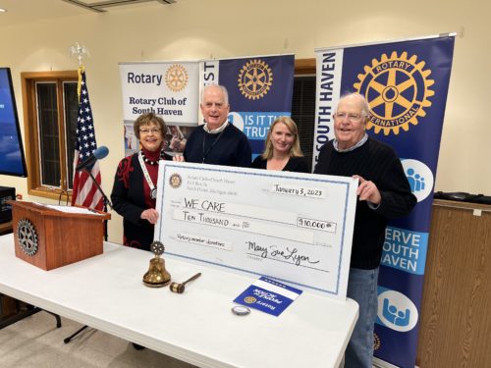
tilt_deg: -9.9
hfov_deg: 67.3
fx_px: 369
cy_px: 184
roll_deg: -1.5
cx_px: 246
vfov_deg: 53.1
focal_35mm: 26
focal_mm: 5.7
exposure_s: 1/60
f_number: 1.5
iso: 64
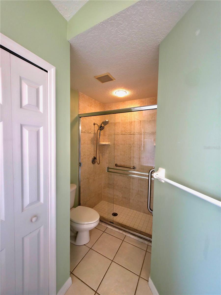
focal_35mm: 13
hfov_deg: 89.9
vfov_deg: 106.2
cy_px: 148
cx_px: 110
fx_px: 111
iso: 80
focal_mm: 2.2
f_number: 1.9
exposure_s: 1/30
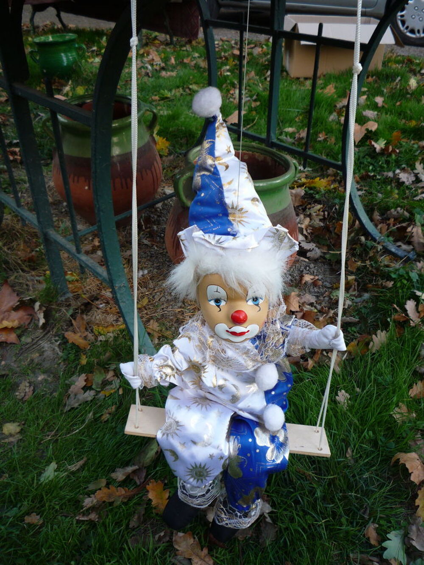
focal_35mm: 30
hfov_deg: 46.8
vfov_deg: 60.0
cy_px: 282
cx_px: 212
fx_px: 490
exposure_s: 1/60
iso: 100
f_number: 3.3
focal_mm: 5.2
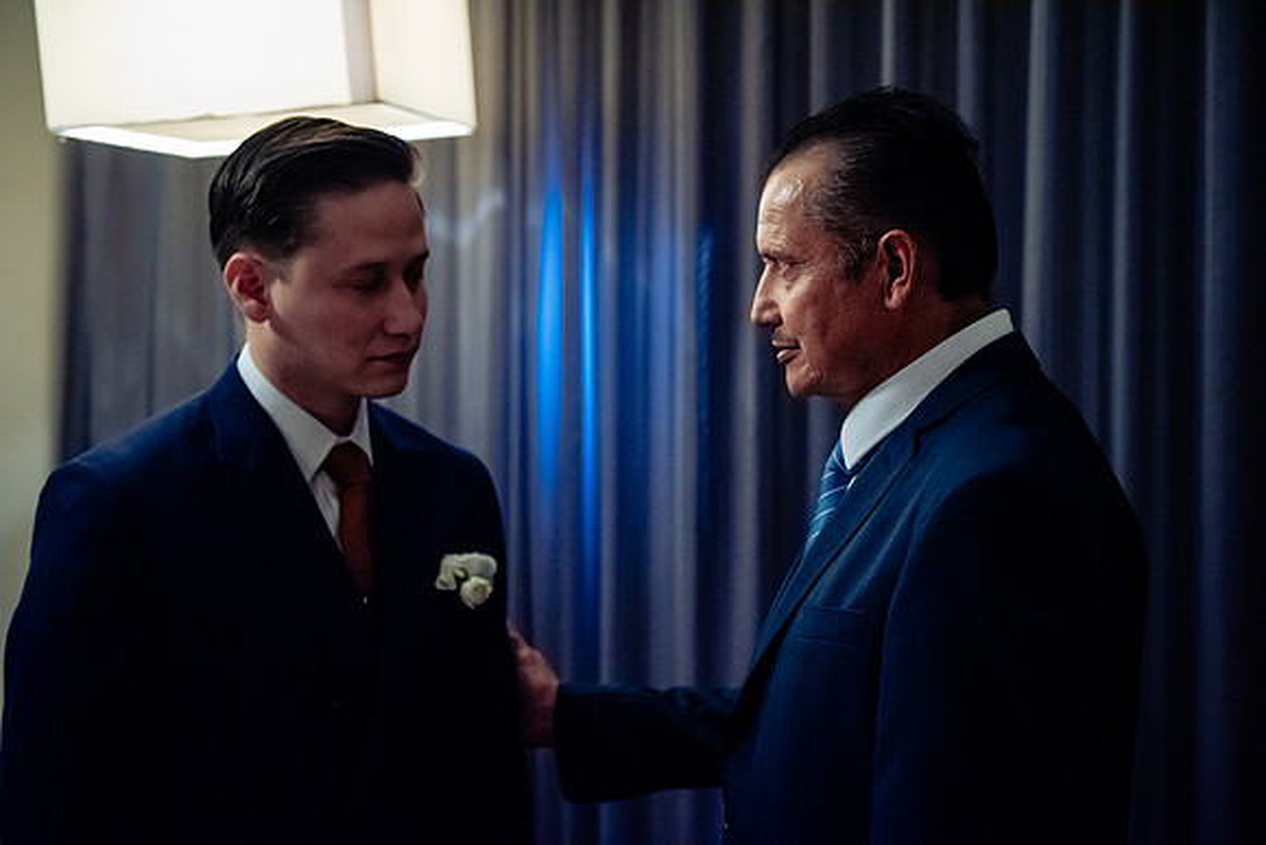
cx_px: 633
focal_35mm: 56
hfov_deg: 35.6
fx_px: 1970
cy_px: 422
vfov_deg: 24.2
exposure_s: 1/125
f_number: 2.8
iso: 6400
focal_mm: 56
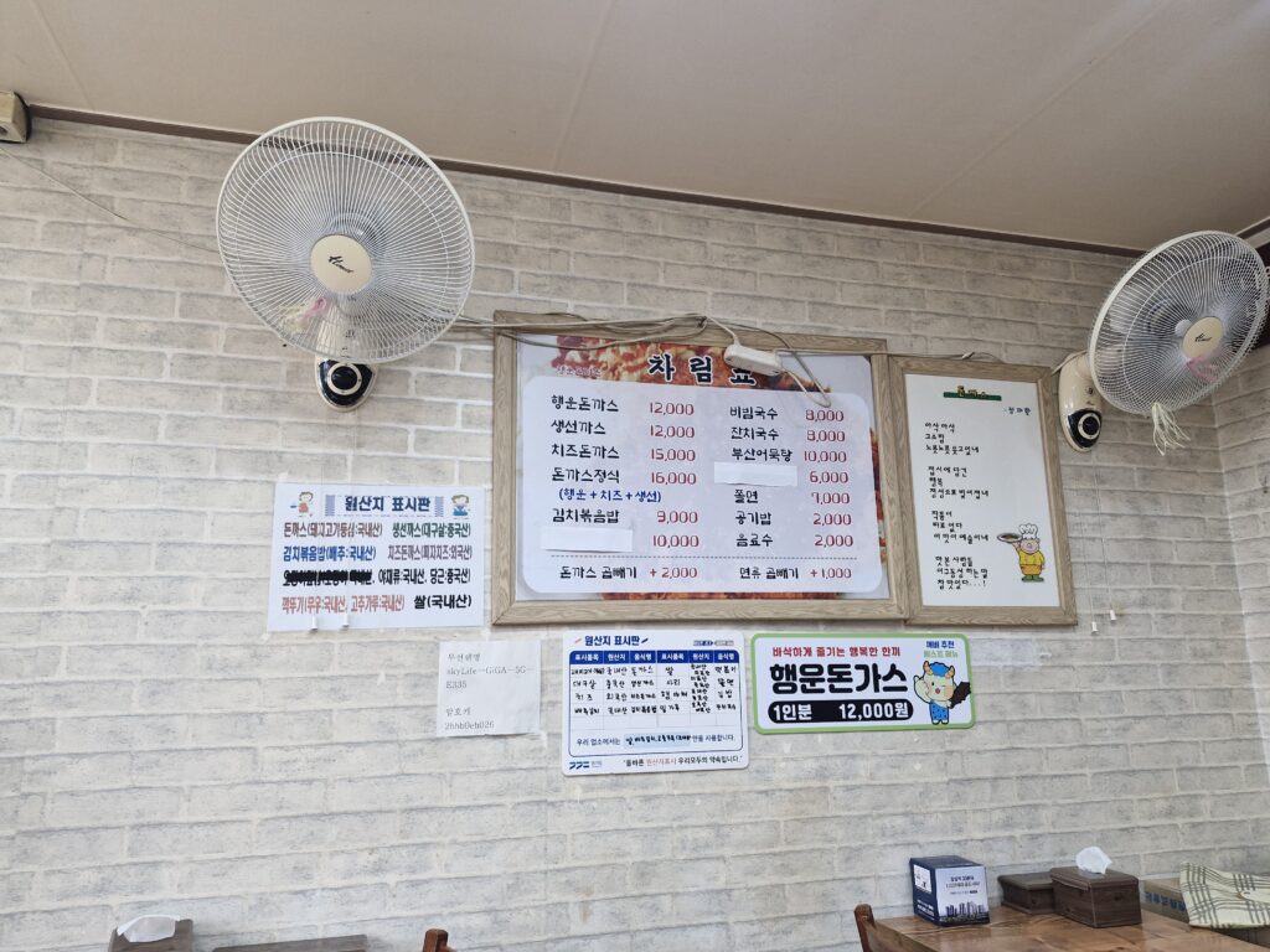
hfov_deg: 73.9
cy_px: 476
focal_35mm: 23
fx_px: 844
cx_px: 635
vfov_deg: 58.9
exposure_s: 1/164
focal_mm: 5.54
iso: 50
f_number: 1.8
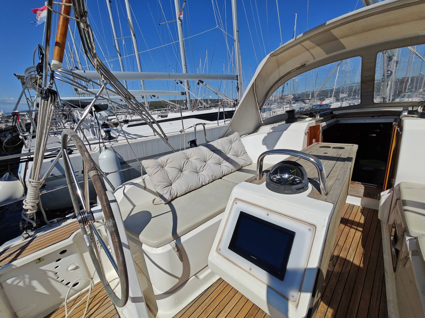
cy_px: 159
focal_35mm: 15
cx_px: 212
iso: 50
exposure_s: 1/3157
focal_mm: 1.91
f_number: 2.2
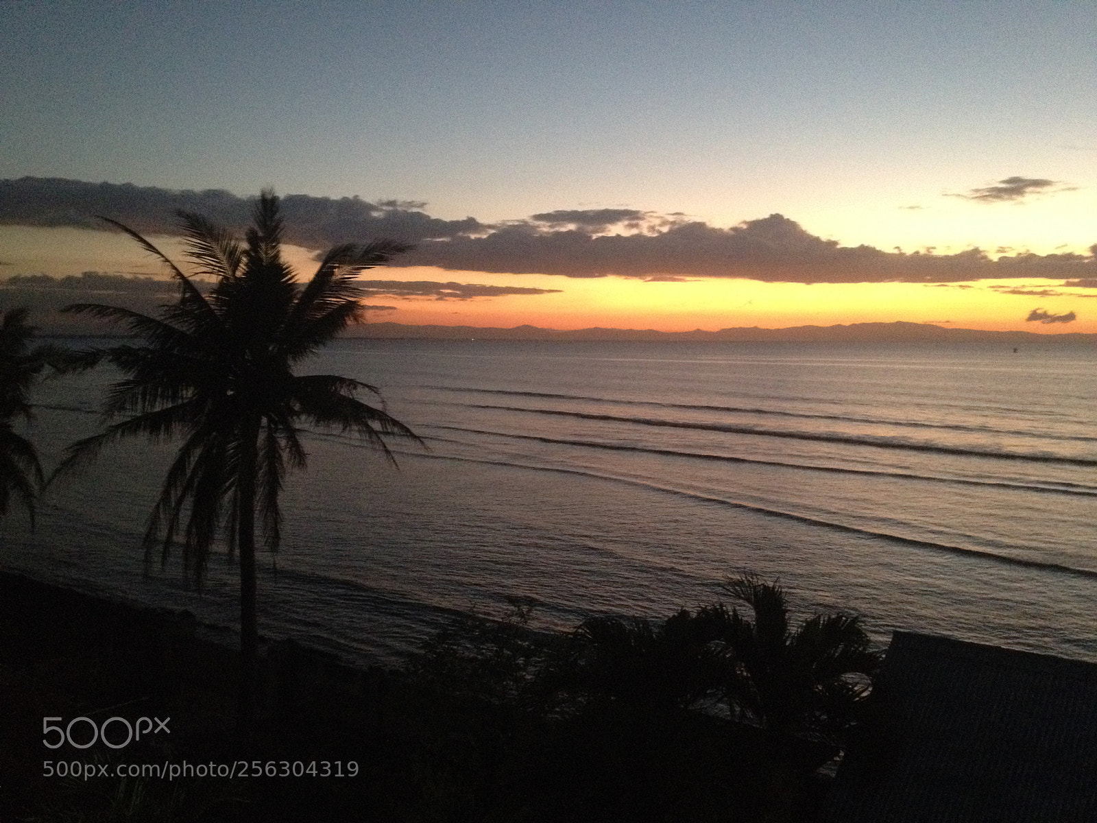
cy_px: 412
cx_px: 548
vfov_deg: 40.7
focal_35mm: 35
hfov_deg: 52.6
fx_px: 1109
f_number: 2.4
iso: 500
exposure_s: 1/15
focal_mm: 4.28
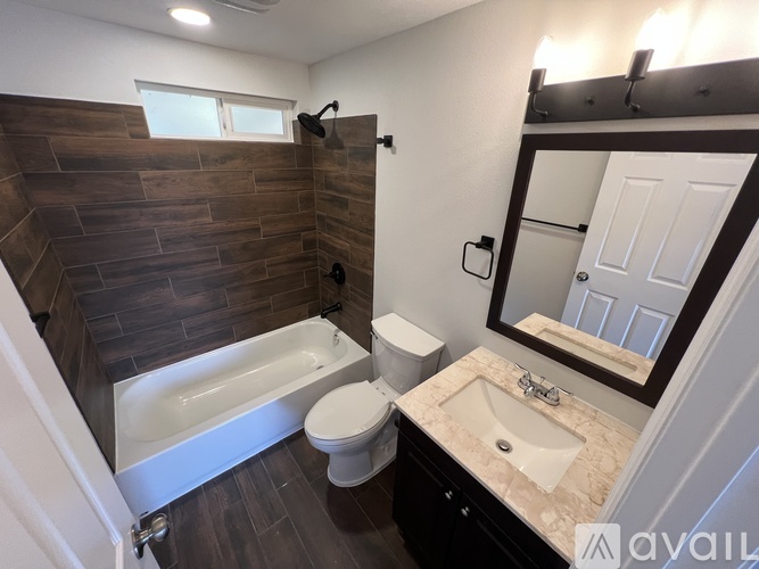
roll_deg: -0.8
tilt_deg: -24.6
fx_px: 285
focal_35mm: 13
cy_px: 284
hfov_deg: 106.2
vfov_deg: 89.9
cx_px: 380
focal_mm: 1.57
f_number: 1.8
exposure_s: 1/60
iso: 200
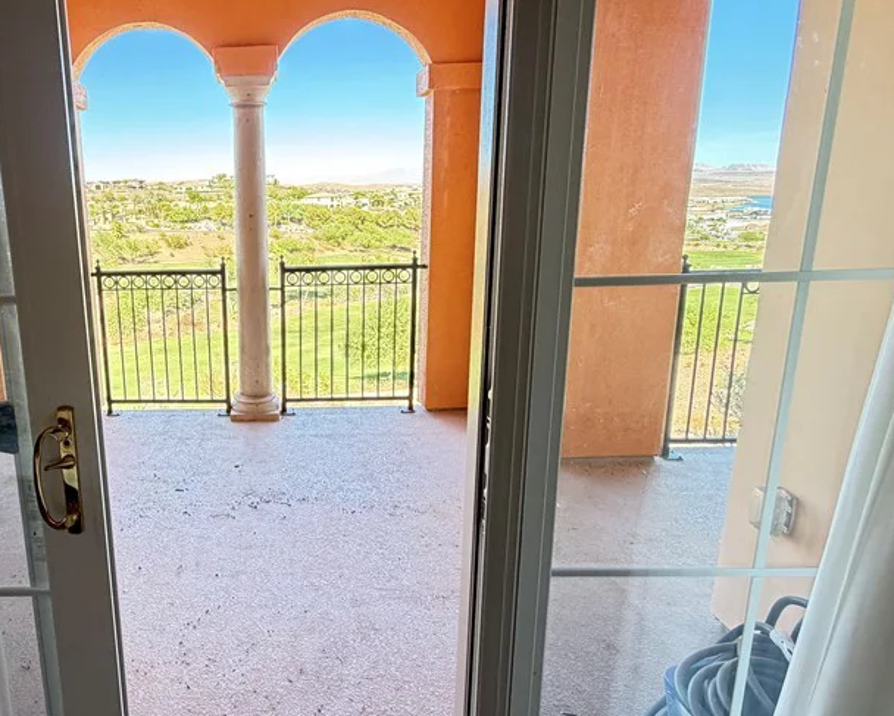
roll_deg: +2.8
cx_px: 251
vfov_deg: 60.8
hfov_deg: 69.0
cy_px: 319
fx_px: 609
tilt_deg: -11.8
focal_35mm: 23
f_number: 2.2
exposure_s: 1/121
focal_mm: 2.22
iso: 250
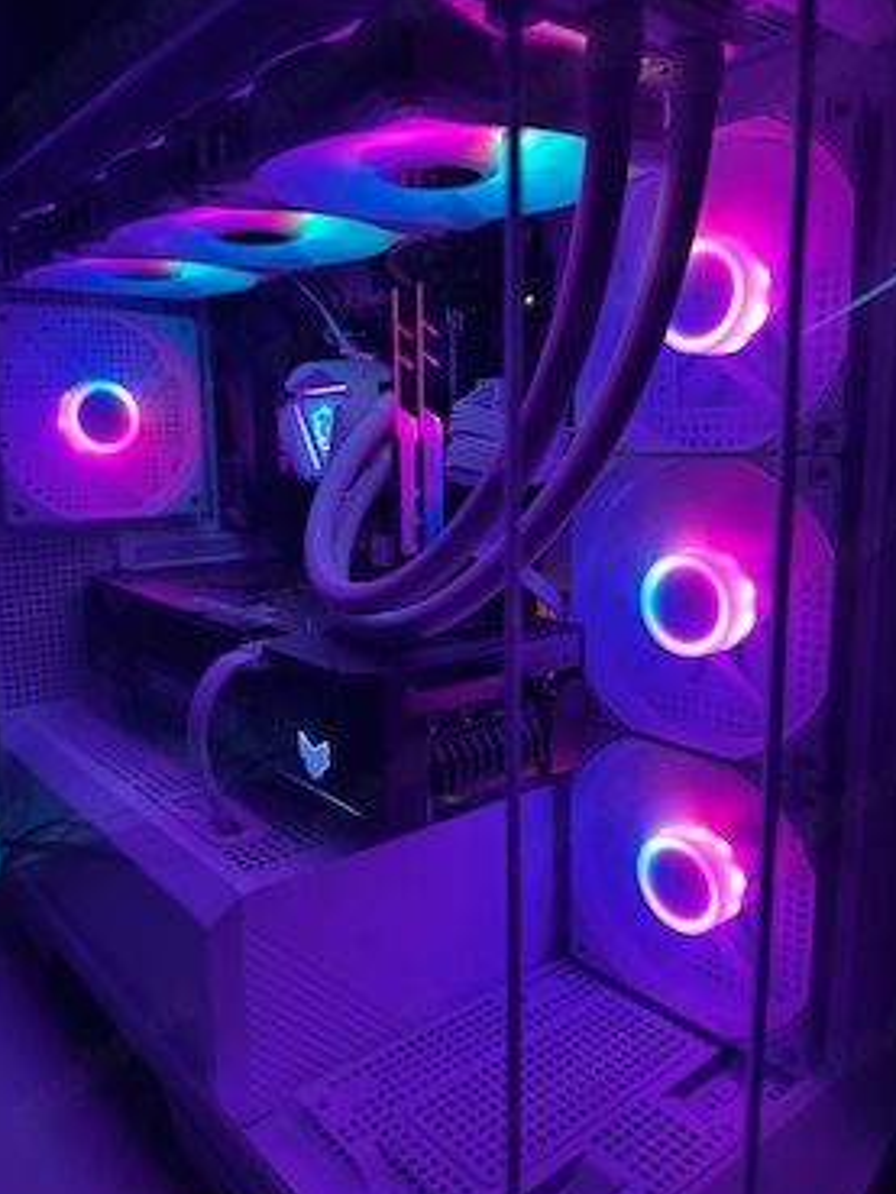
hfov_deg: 53.1
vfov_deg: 67.3
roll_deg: +0.4
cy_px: 589
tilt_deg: -9.9
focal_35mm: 26
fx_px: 897
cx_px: 421
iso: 200
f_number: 1.78
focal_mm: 6.86
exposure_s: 1/121
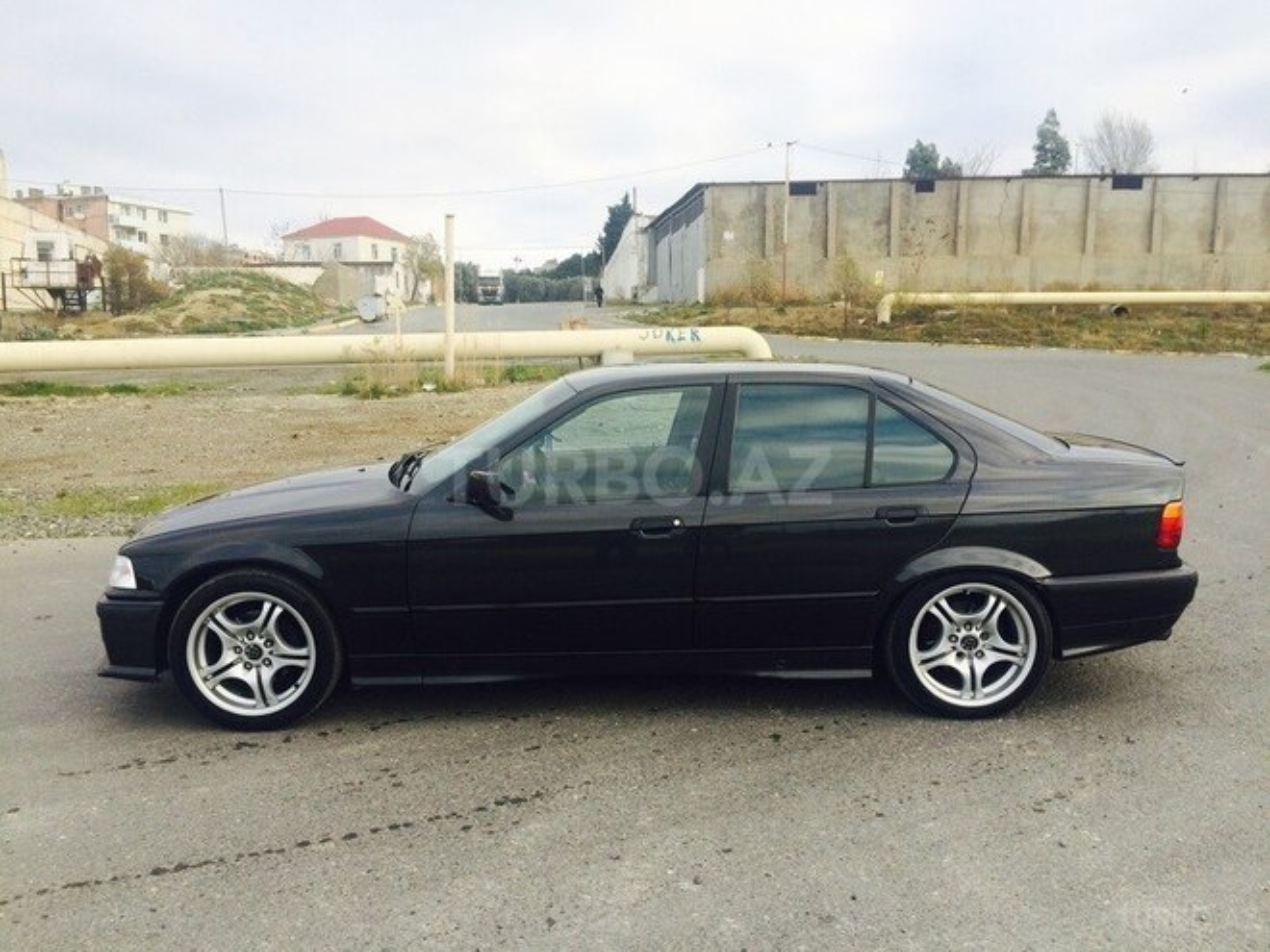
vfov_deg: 48.2
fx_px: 1064
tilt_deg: -4.7
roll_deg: +0.7
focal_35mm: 29
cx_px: 635
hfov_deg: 61.7
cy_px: 476
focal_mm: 4.15
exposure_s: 1/265
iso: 32
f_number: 2.2
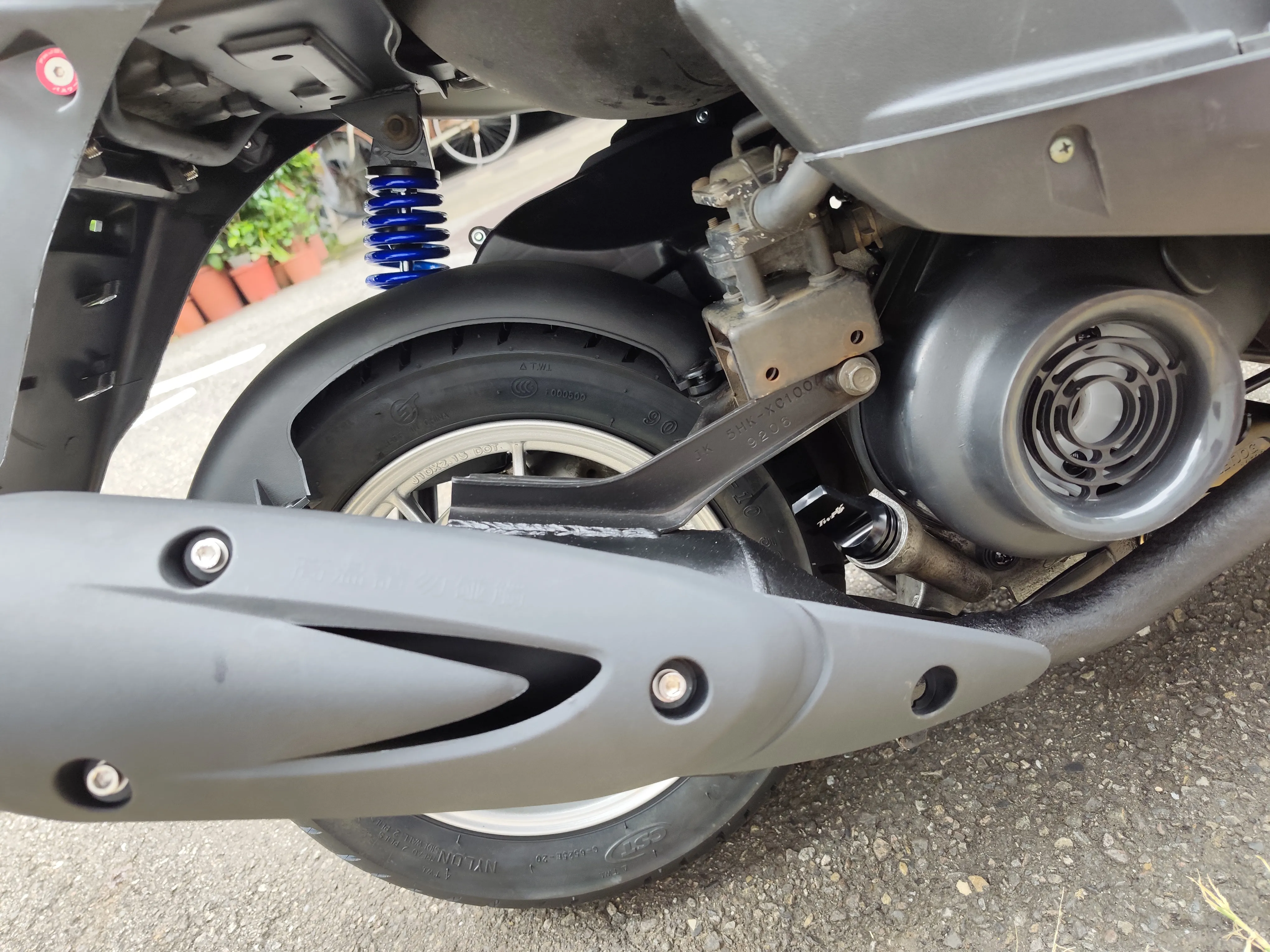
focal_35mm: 23
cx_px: 635
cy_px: 476
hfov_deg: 73.9
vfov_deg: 58.9
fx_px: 844
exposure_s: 1/480
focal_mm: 6.07
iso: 400
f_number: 1.7
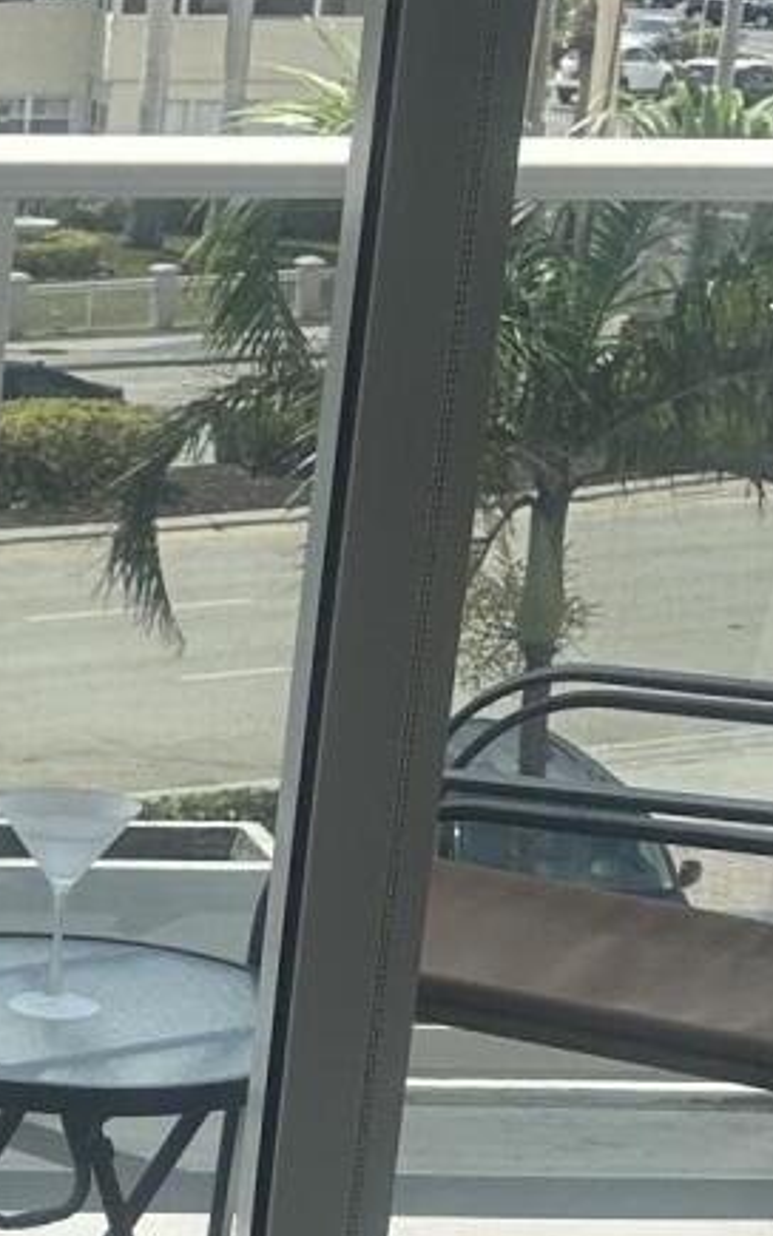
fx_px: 3942
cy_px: 1191
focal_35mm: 117
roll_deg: +1.0
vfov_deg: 17.5
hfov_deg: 10.5
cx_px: -642
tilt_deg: -18.7
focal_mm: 6.86
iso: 80
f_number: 1.78
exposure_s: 1/857
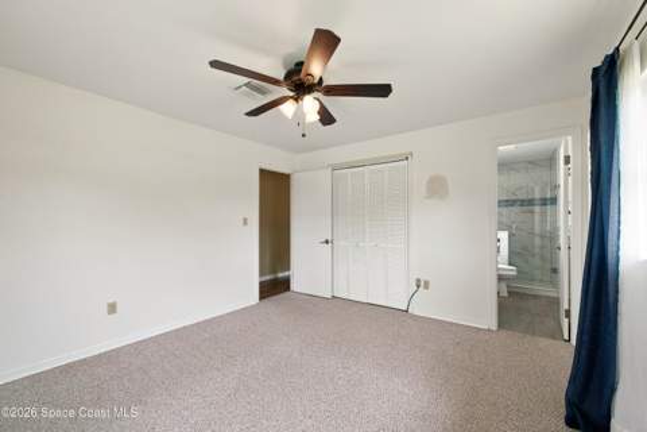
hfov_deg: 106.3
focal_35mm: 14
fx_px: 243
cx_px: 324
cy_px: 216
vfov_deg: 83.3
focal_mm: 9
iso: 100
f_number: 6.3
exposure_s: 1/160
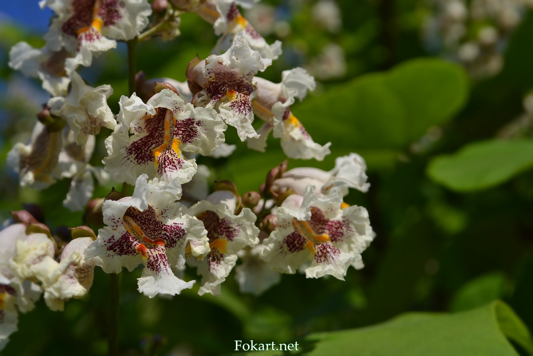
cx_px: 266
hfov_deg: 29.2
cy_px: 178
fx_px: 1022
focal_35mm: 69
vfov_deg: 19.7
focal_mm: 46
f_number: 8
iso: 100
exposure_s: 1/250
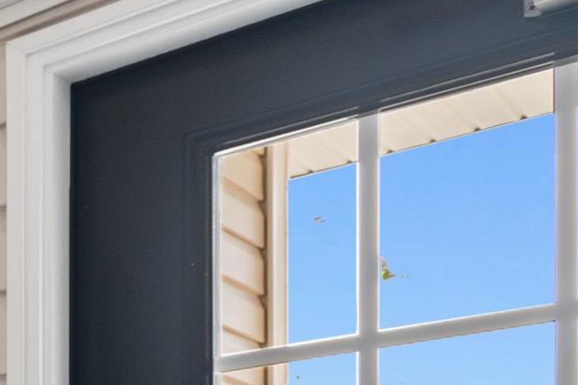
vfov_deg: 16.5
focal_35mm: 72
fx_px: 1156
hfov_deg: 18.1
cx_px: -601
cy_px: 646
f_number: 4.5
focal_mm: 10
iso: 100
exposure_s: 1
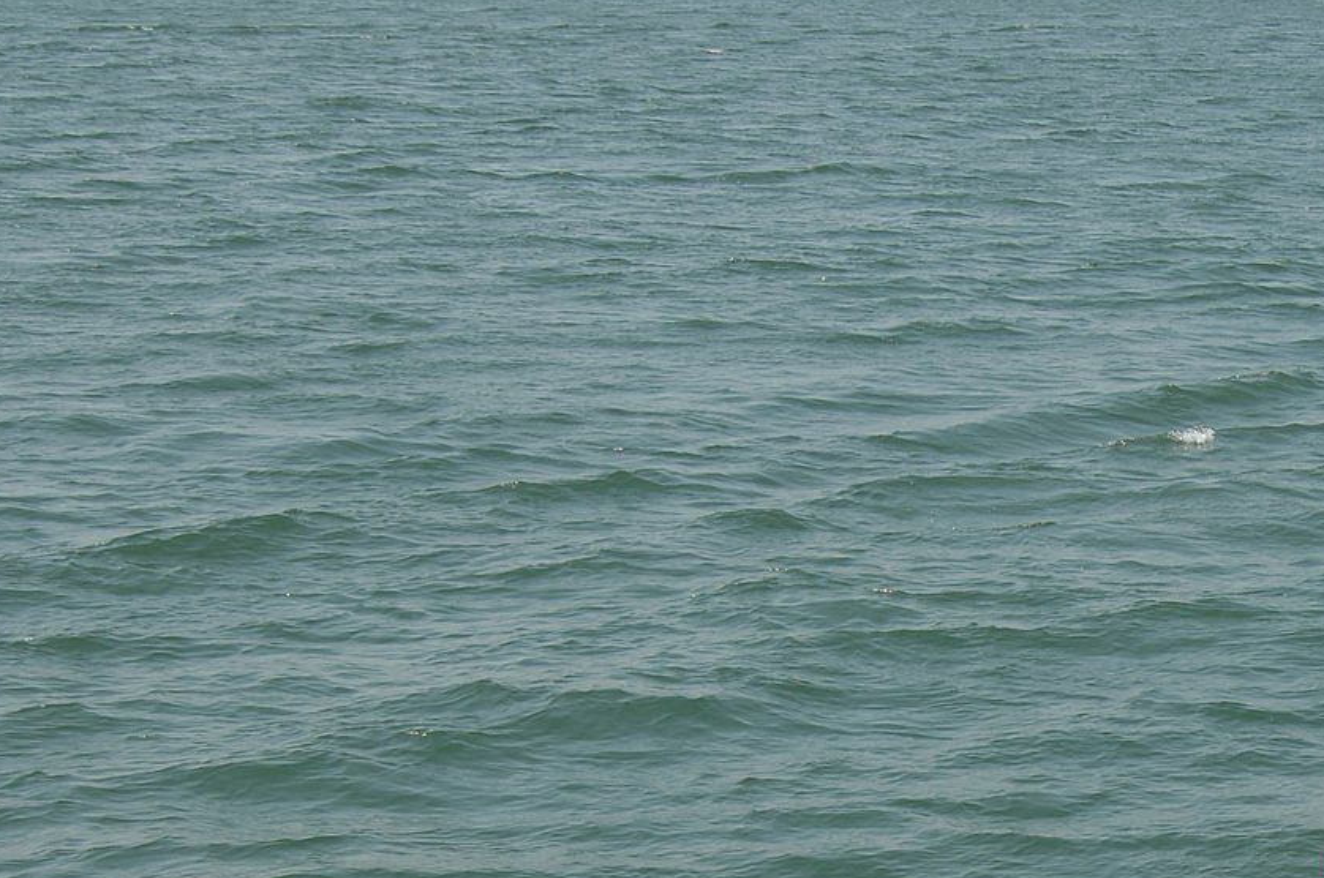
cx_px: 1484
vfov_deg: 12.2
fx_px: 4039
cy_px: 999
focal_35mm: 110
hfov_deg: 17.9
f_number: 8
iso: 200
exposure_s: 1/500
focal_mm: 32
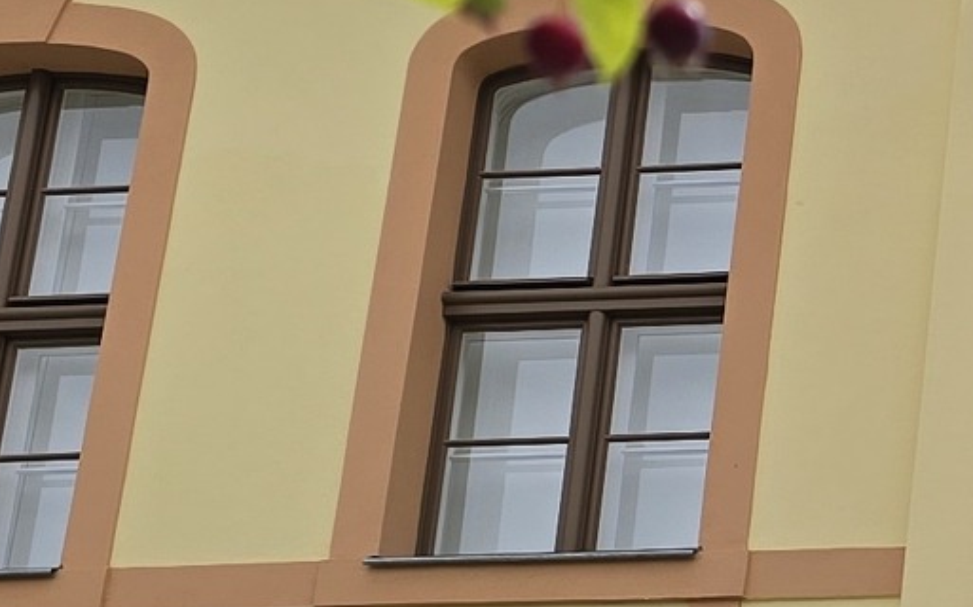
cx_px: 1882
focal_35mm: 137
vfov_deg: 9.5
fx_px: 3631
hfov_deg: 13.3
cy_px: 487
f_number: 1.7
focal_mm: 6.3
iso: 12
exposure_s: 1/1117
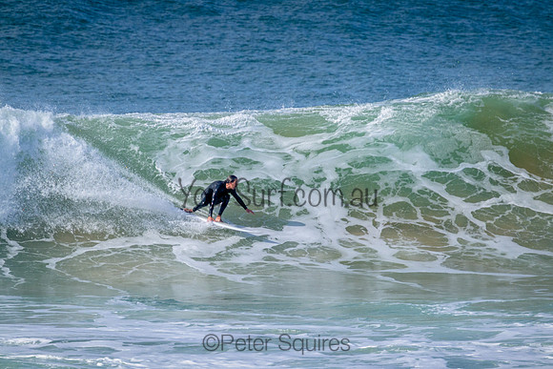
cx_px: 276
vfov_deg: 1.7
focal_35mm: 800
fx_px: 12291
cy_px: 184
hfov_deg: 2.6
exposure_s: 1/2000
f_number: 11
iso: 1000
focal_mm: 800
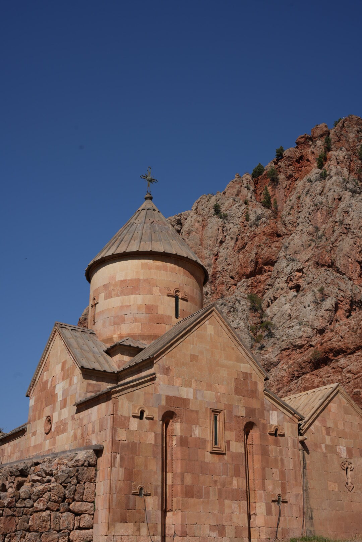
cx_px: 181
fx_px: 667
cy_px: 271
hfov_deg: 30.4
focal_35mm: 44
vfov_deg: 44.2
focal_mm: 44.3
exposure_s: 1/400
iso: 125
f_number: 10
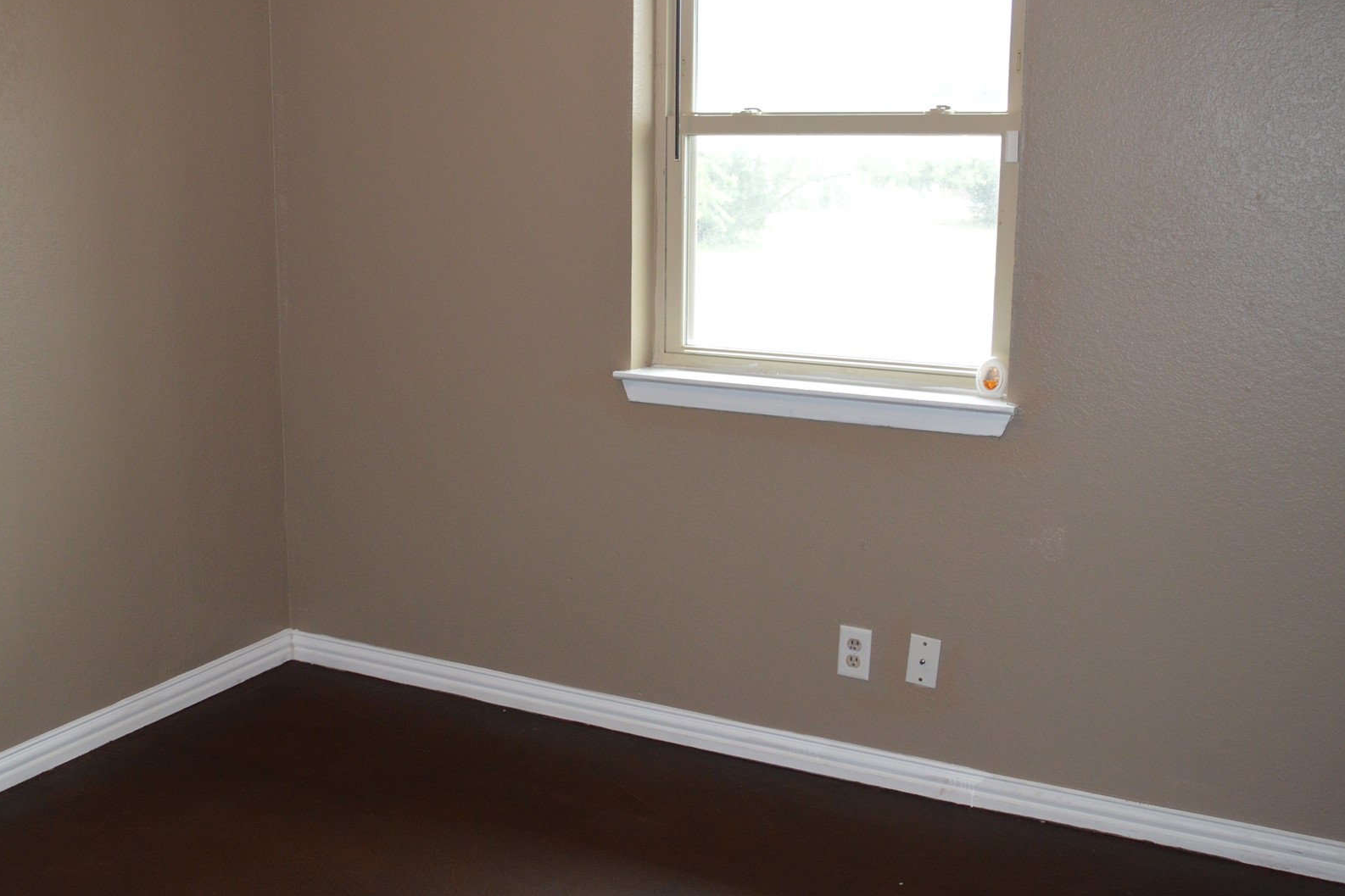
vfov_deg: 35.9
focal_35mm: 37
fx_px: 1382
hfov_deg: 51.8
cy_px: 445
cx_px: 606
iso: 800
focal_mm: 18
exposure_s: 1/60
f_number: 3.5
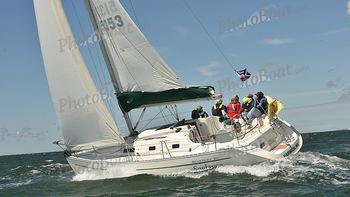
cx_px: 184
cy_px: 120
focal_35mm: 79
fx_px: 733
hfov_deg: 26.8
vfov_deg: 15.3
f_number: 14
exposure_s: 1/800
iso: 320
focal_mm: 70
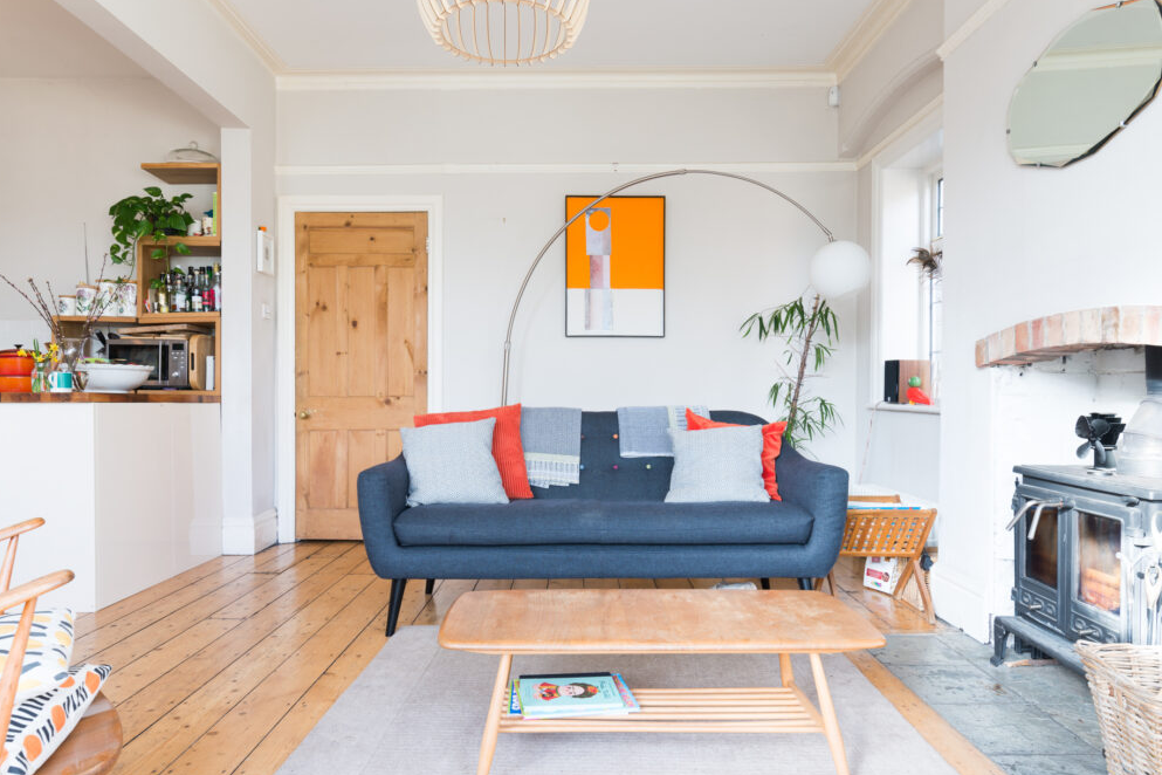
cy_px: 399
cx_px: 572
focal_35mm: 22
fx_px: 710
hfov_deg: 78.6
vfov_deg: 57.2
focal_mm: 21
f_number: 9
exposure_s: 1/2
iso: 100
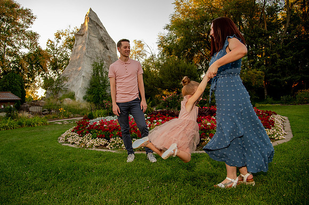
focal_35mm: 26
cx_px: 144
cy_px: 109
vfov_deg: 50.0
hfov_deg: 69.9
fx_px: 221
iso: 640
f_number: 4.5
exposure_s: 1/200
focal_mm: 24
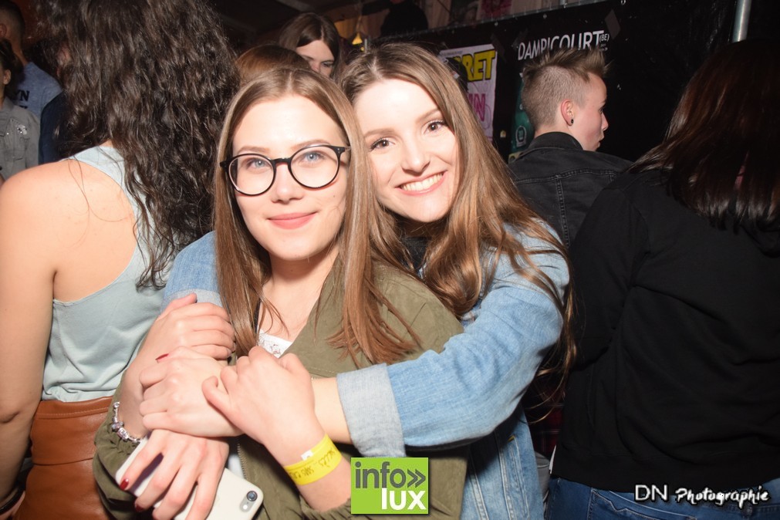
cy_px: 260
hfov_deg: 64.6
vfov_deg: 45.7
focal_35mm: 28
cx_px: 390
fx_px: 617
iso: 1600
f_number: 3.5
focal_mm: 19
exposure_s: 1/60
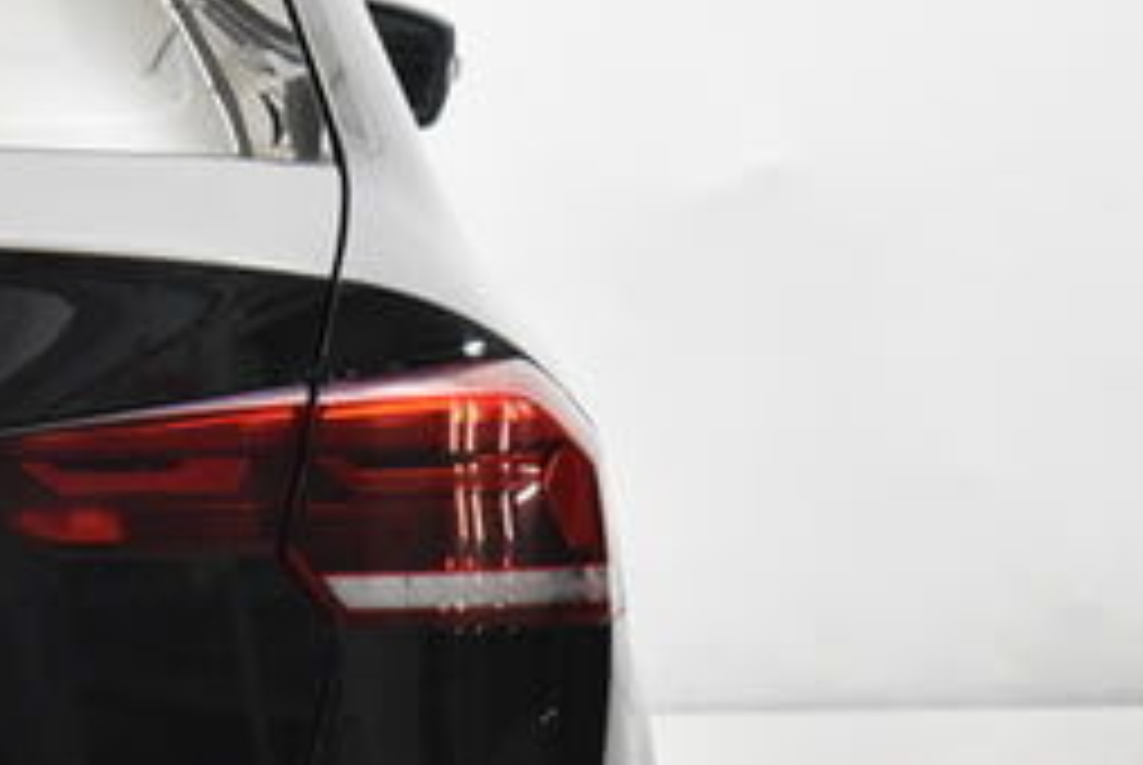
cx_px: -616
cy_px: 666
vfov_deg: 5.0
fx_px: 8773
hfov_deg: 7.3
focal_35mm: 276
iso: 3200
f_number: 5.6
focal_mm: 52
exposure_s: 1/80
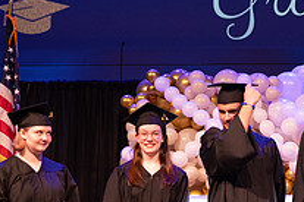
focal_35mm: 123
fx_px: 1039
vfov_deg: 11.1
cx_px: 329
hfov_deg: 16.2
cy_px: 127
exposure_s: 1/200
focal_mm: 44
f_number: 4
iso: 1600
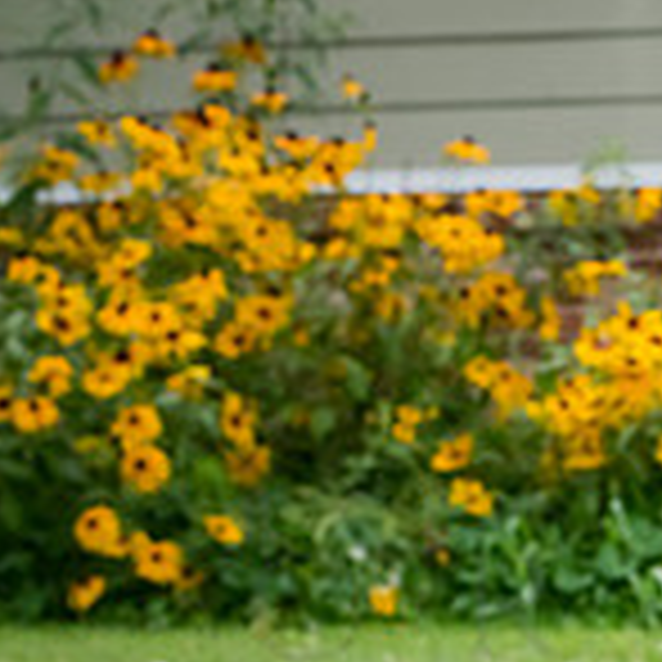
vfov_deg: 9.9
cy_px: 811
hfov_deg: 9.7
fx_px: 3765
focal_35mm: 174
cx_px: 1075
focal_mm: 50
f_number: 9
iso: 500
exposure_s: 1/400
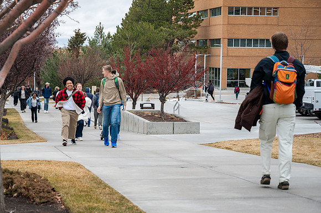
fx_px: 847
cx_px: 122
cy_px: 115
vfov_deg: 14.4
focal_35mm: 95
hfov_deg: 21.4
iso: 125
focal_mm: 70
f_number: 4
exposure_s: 1/200
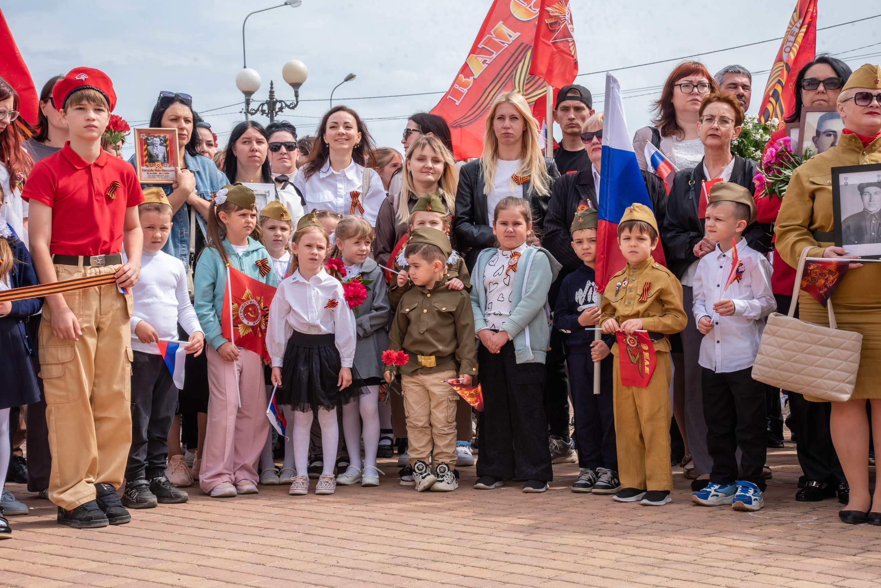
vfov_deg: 21.9
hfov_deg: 32.4
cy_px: 294
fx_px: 1518
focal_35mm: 62
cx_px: 440
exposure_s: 1/160
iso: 320
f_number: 13
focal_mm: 62
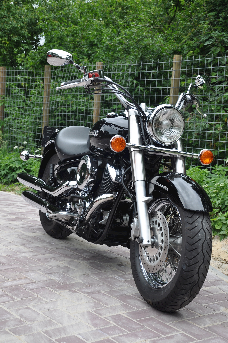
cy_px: 172
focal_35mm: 63
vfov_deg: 31.9
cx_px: 114
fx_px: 600
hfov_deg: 21.5
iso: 200
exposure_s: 1/200
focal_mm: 42
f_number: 7.1
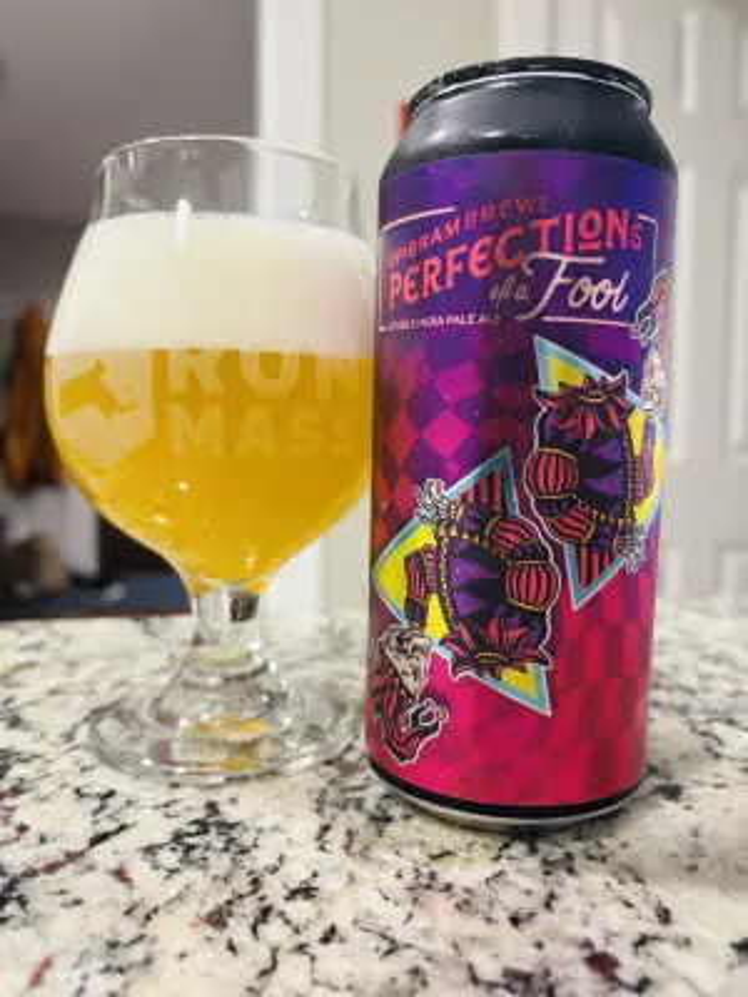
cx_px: 374
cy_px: 498
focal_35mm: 26
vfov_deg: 67.3
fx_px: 749
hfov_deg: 53.1
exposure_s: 1/60
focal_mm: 5.96
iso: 400
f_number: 1.6
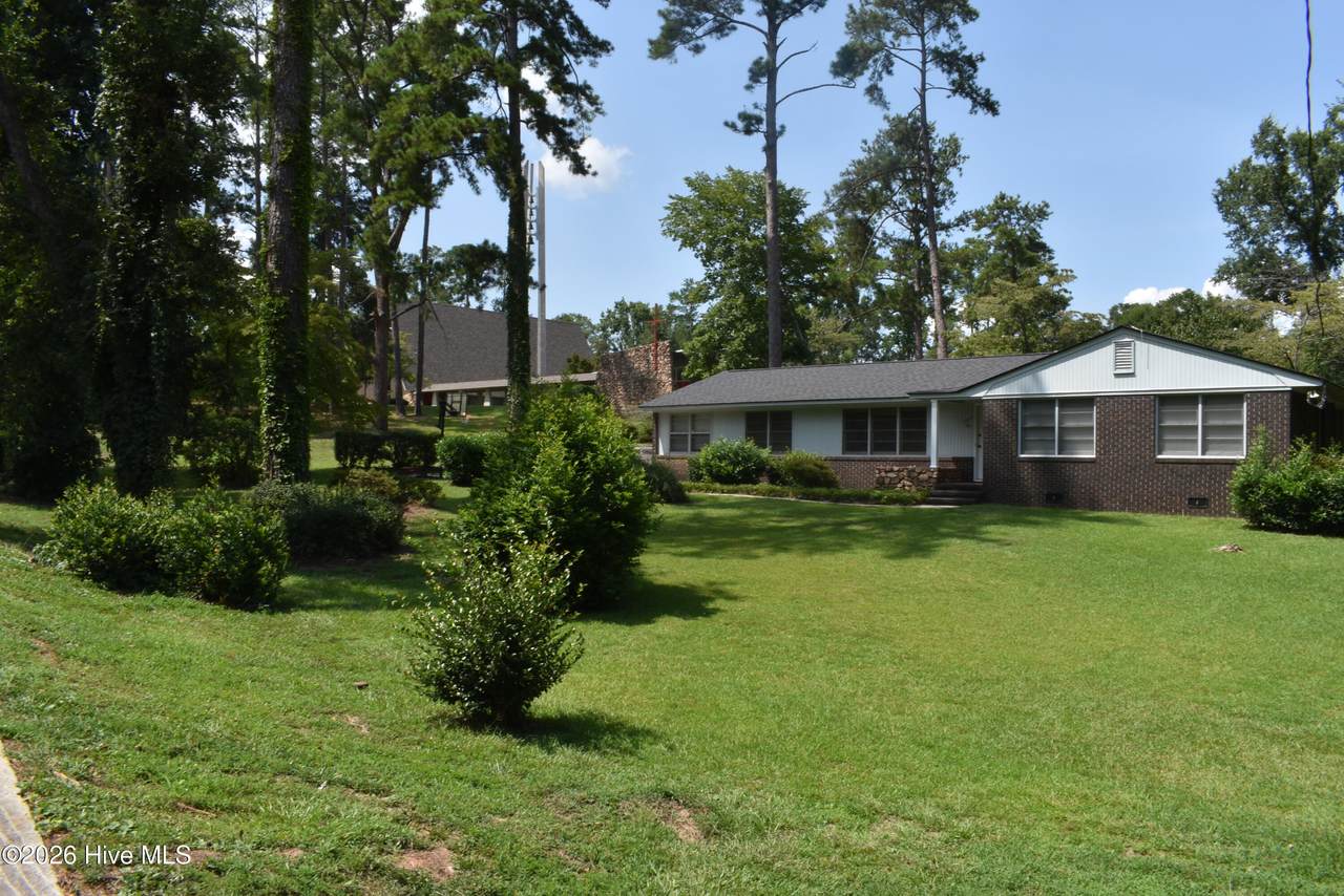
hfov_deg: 67.4
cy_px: 448
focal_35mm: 27
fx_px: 1008
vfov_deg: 48.0
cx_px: 672
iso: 100
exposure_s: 1/30
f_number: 20
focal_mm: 18
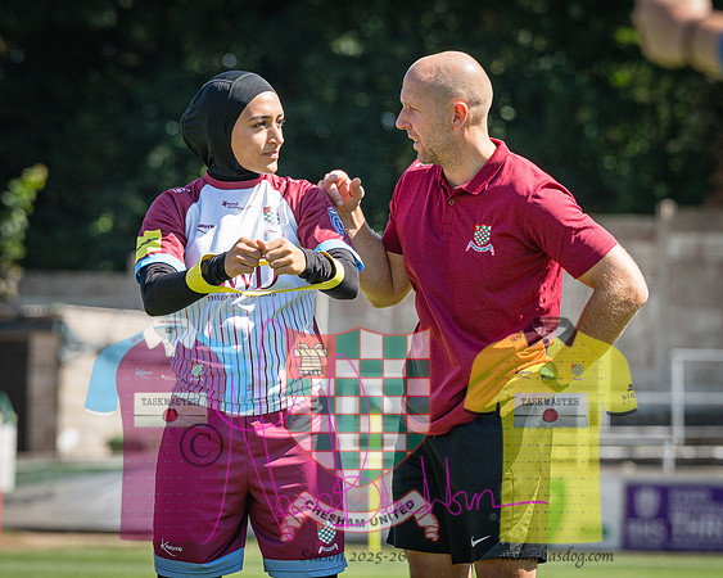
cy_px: 232
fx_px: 7661
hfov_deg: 5.4
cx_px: 321
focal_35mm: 358
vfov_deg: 4.3
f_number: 4
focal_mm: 150
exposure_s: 1/800
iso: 200
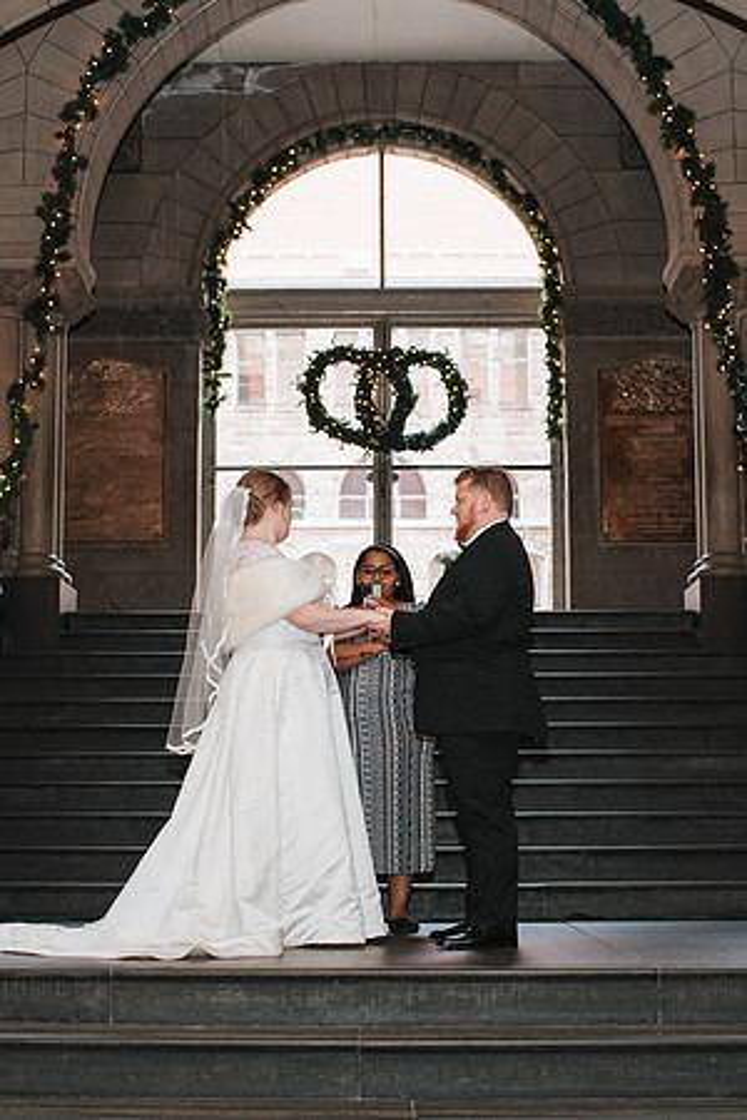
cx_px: 351
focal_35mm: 59
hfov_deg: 22.9
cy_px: 629
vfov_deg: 33.7
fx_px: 1847
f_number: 3.5
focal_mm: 35
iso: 1000
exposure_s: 1/200
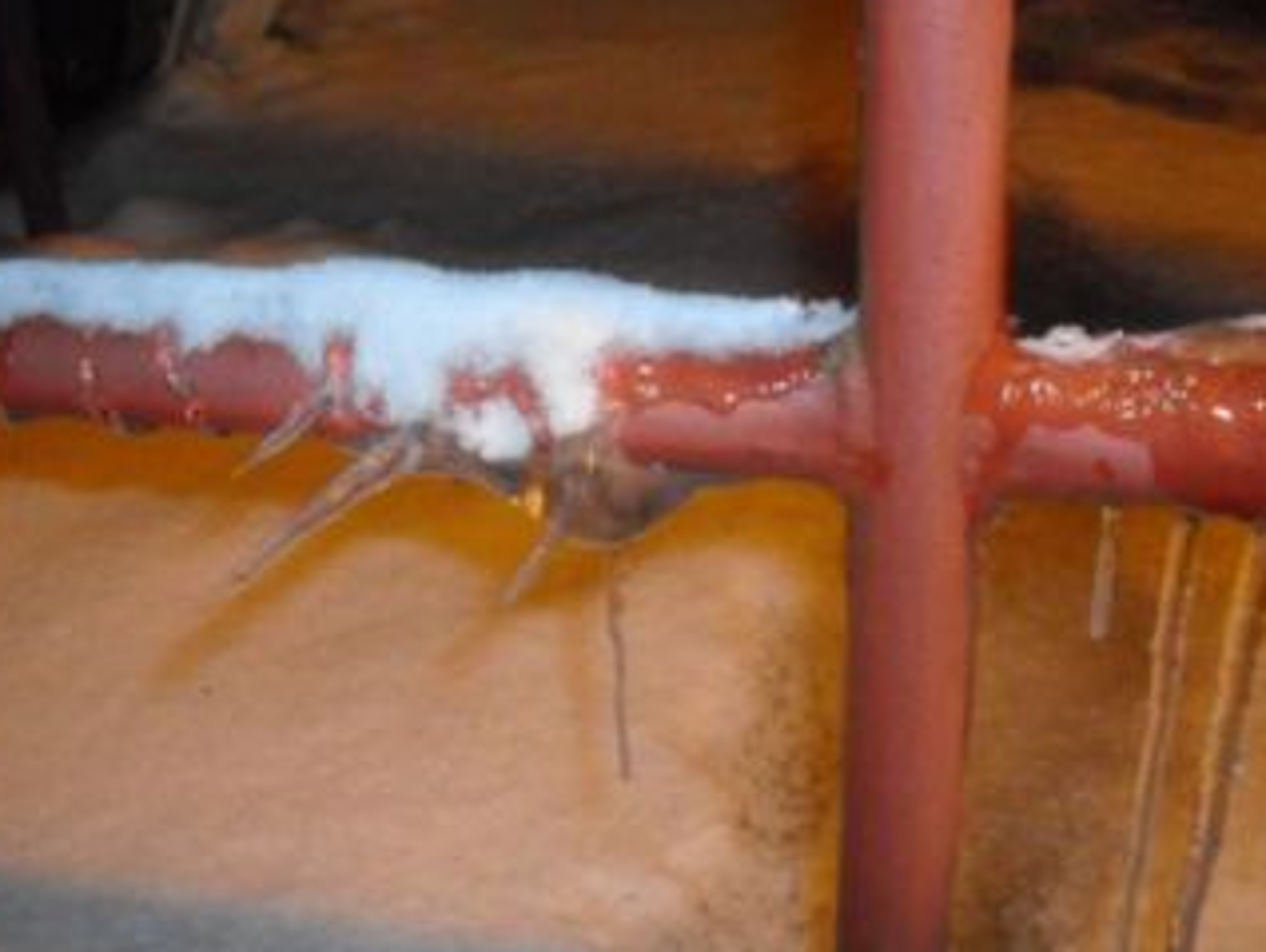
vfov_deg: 32.8
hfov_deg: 42.9
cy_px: 370
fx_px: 1610
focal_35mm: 44
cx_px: 613
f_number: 3.2
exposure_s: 1/45
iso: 800
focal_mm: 6.3
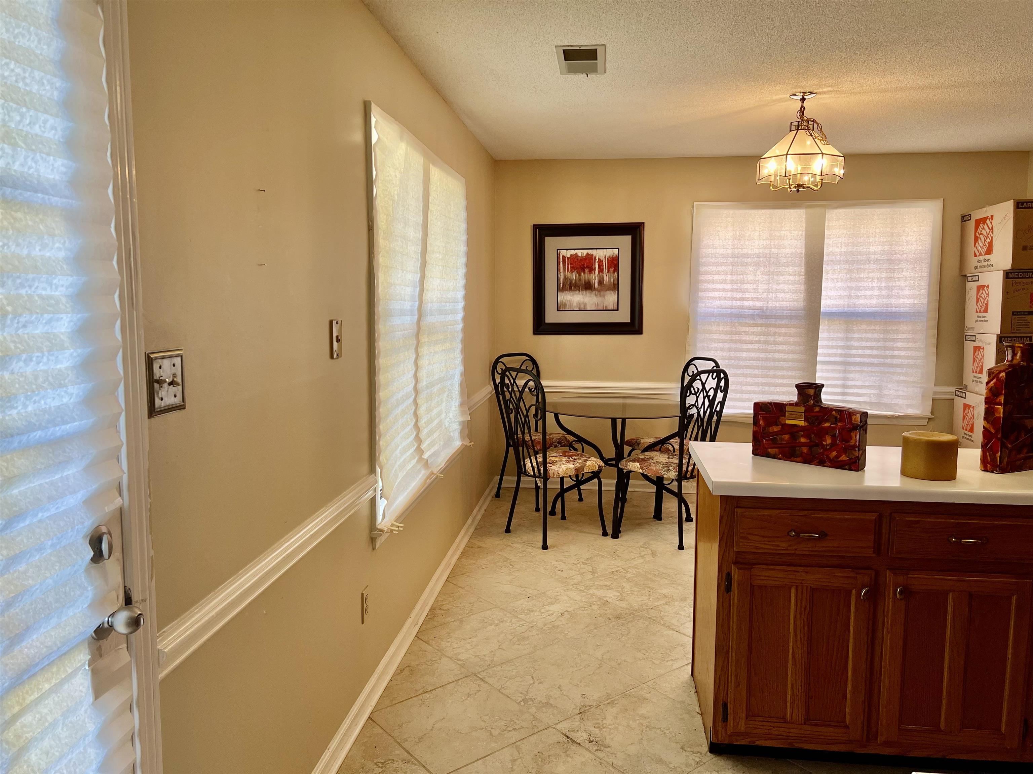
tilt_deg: -7.1
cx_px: 516
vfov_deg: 53.1
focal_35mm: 26
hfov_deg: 67.3
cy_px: 387
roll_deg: -0.5
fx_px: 776
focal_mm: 5.7
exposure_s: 1/120
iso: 100
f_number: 1.5
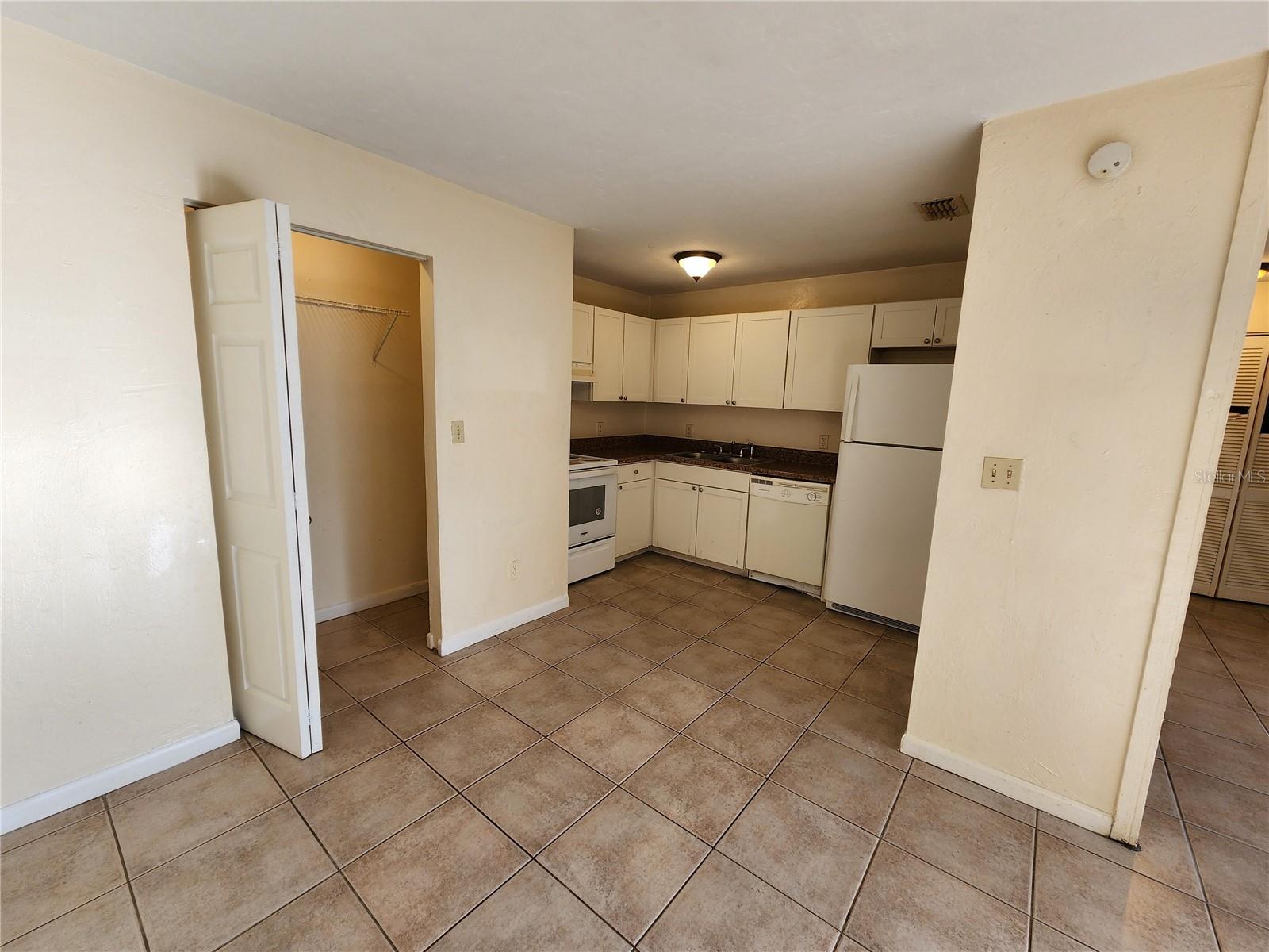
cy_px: 476
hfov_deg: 106.2
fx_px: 477
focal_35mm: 13
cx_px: 634
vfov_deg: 89.9
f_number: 2.2
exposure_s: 1/120
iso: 80
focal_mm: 2.2
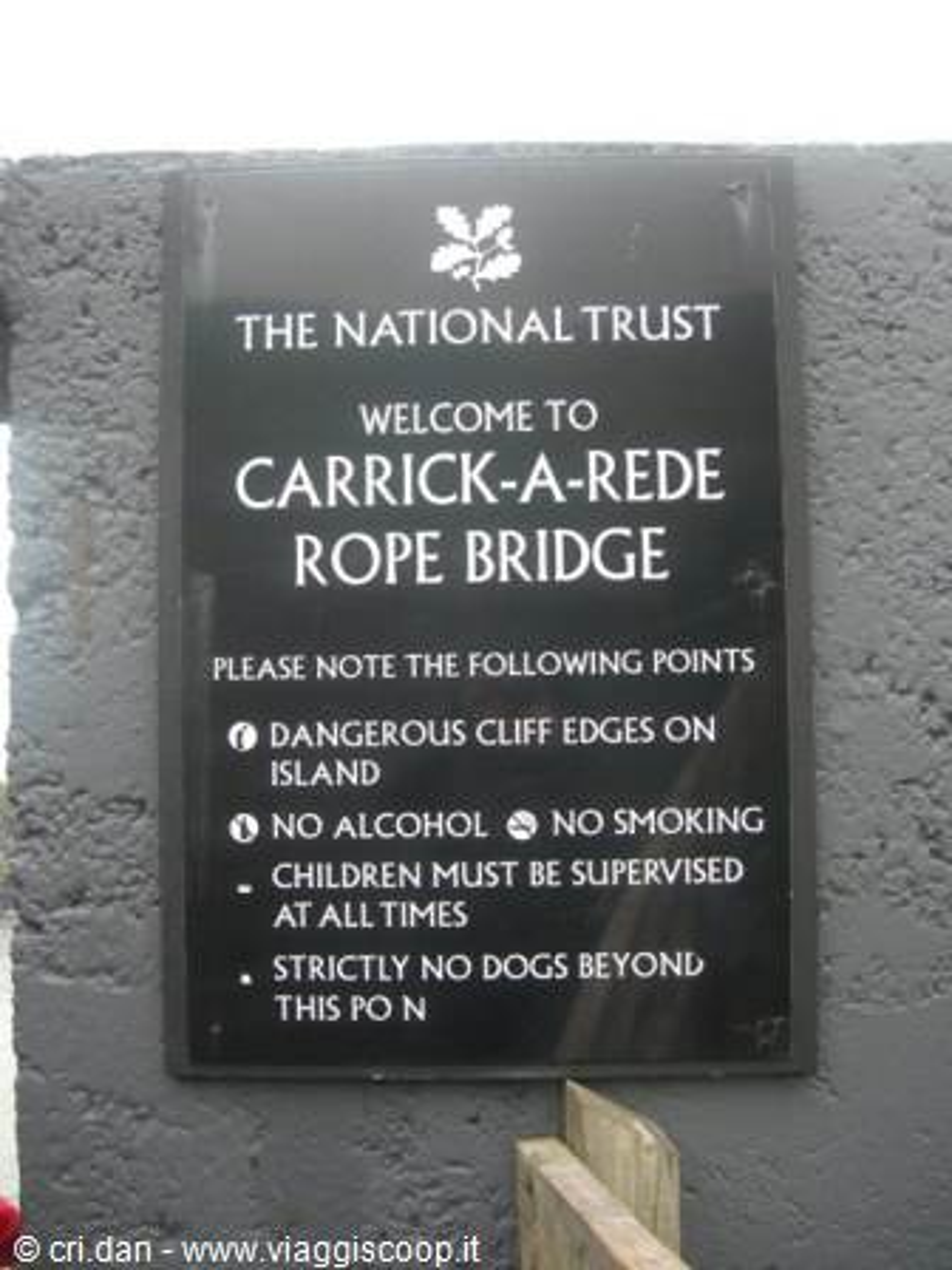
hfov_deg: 39.7
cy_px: 635
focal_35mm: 36
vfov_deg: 51.4
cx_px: 476
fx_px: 1320
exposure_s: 1/74.7
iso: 64
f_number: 3
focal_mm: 7.5
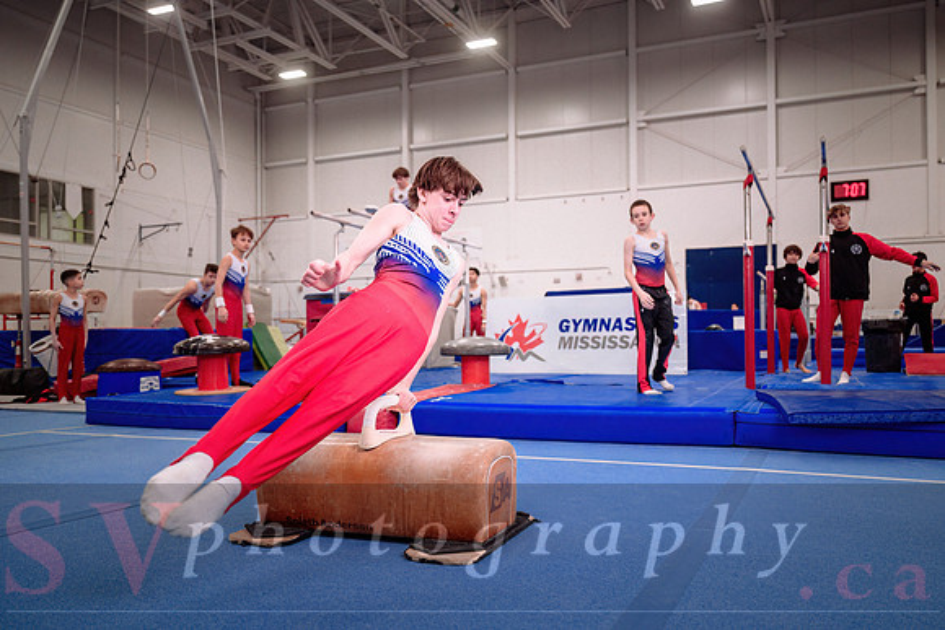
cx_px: 501
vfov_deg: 43.3
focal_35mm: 30
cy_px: 334
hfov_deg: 61.5
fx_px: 794
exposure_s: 1/640
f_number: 2.8
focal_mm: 28.5
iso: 1600
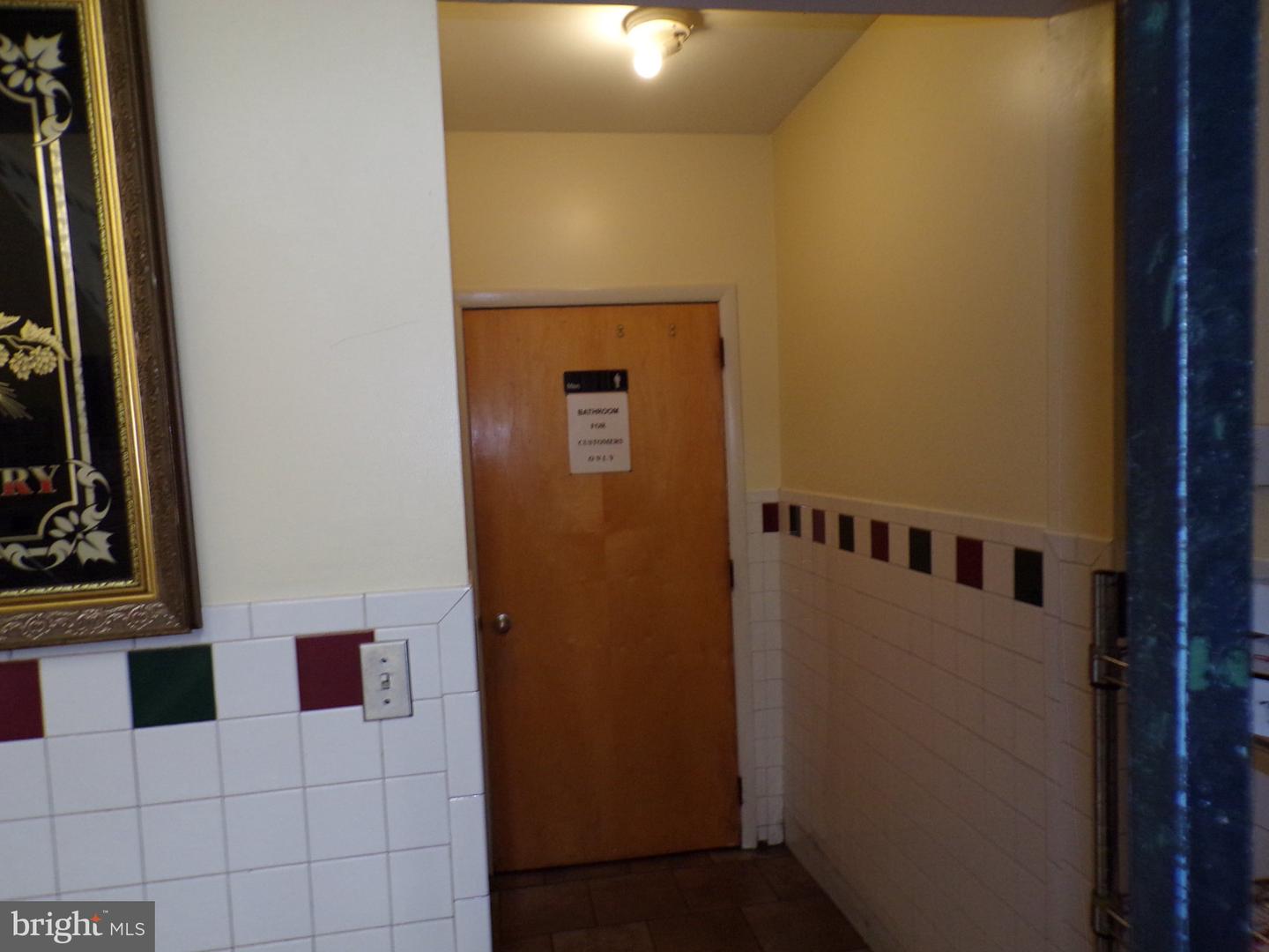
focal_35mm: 24
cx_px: 634
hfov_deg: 71.6
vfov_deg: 56.8
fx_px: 880
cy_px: 476
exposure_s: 1/34
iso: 200
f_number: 3
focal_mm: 4.3
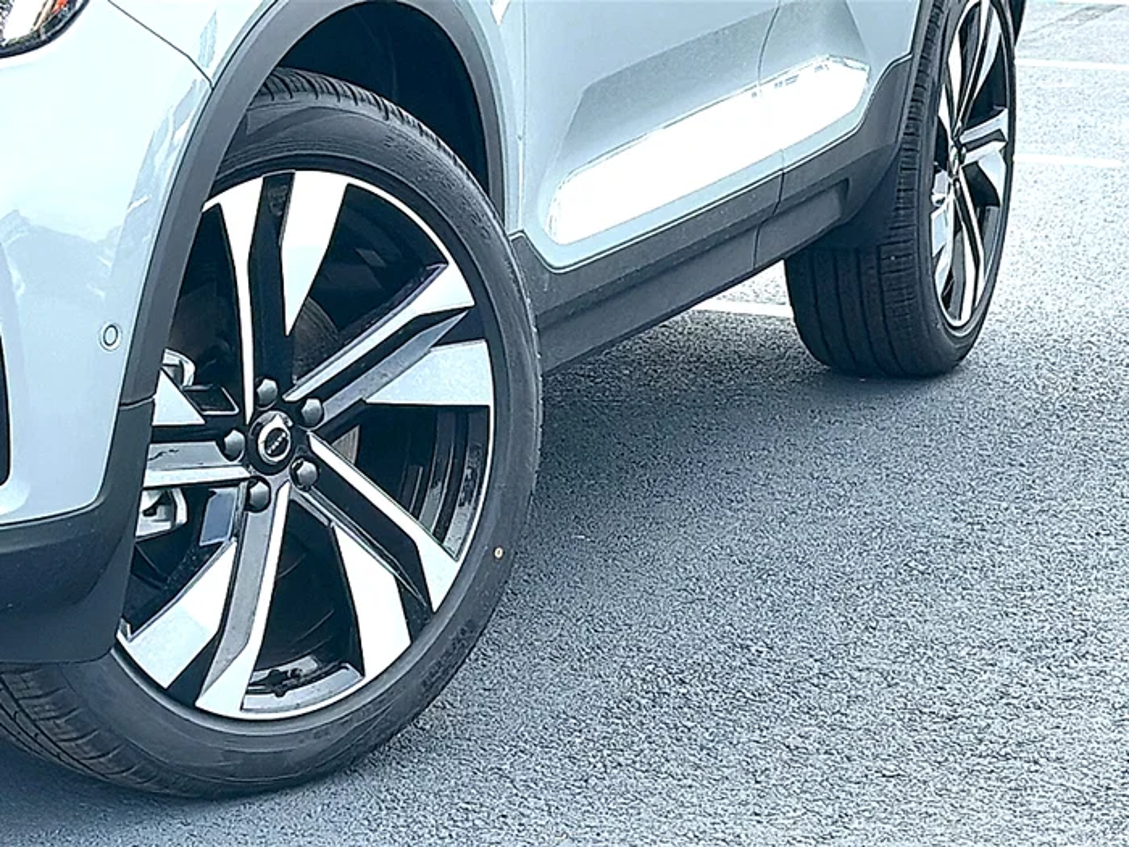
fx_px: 3164
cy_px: 424
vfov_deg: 15.2
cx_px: 564
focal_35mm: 97
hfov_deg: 20.2
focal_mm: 6.86
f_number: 1.78
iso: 100
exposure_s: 1/1309
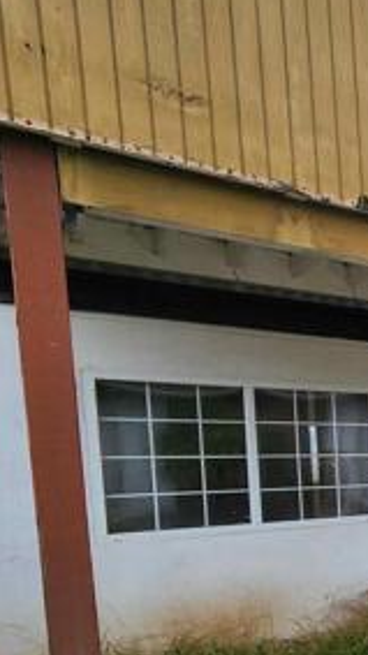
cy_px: 488
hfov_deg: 19.4
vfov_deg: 58.0
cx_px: 736
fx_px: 556
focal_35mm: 32
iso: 50
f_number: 2.2
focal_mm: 2.2
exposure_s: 1/1387
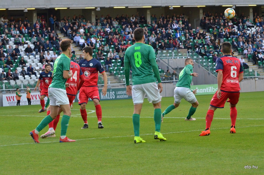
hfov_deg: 14.0
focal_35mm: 147
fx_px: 1076
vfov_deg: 9.3
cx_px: 132
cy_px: 88
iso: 2000
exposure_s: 1/800
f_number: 7.1
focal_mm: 98
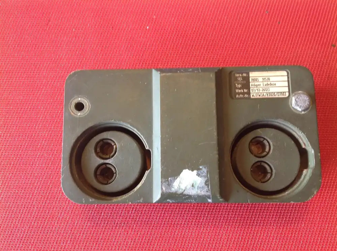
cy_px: 126
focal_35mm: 35
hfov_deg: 52.7
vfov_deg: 40.6
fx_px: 340
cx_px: 168
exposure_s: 1/15
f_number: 2.4
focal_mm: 4.28
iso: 64
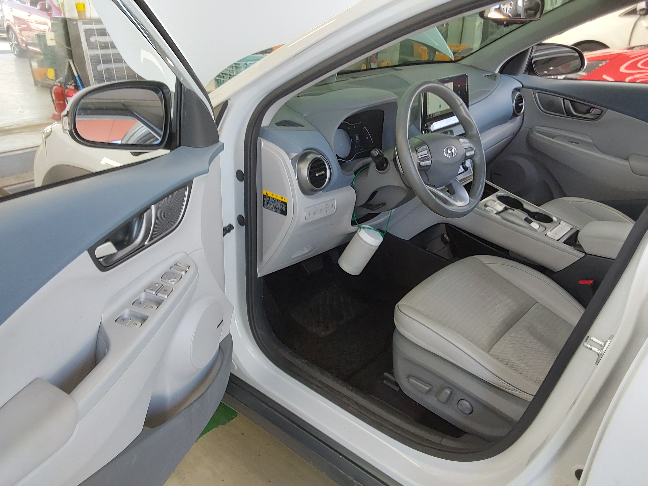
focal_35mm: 28
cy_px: 243
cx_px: 324
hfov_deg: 63.4
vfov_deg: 49.7
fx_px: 524
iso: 64
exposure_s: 1/60
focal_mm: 2.91
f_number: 1.9
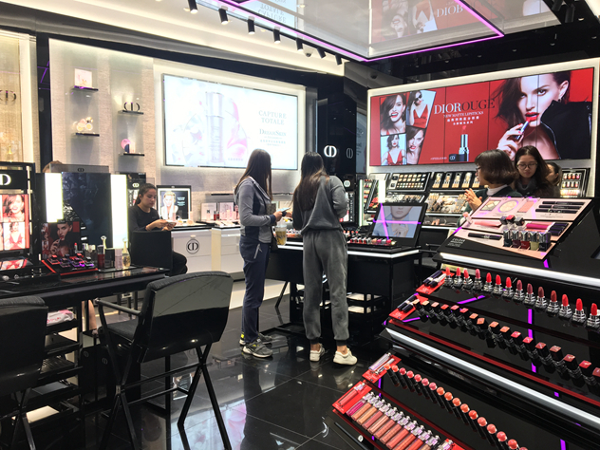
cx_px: 300
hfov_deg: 61.7
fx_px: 503
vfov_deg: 48.2
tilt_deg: -3.9
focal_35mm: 29
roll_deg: +0.0
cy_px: 225
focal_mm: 4.15
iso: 32
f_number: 2.2
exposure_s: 1/50
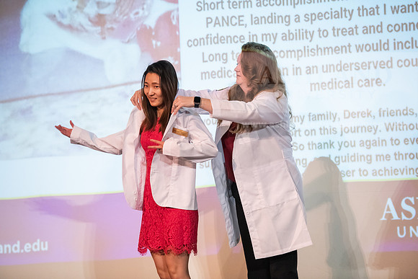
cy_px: 140
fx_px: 1916
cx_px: 209
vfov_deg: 8.3
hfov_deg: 12.4
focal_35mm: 165
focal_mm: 165
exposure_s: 1/200
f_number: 3.2
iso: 4000
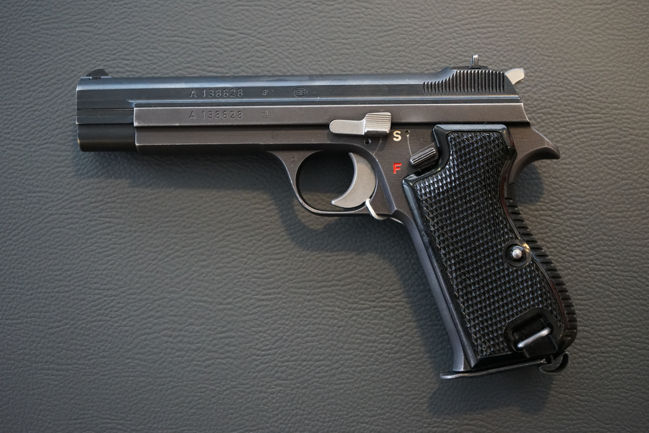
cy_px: 216
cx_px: 324
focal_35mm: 51
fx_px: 919
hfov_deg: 38.9
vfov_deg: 26.5
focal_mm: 51
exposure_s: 1/60
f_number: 4.5
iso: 3200
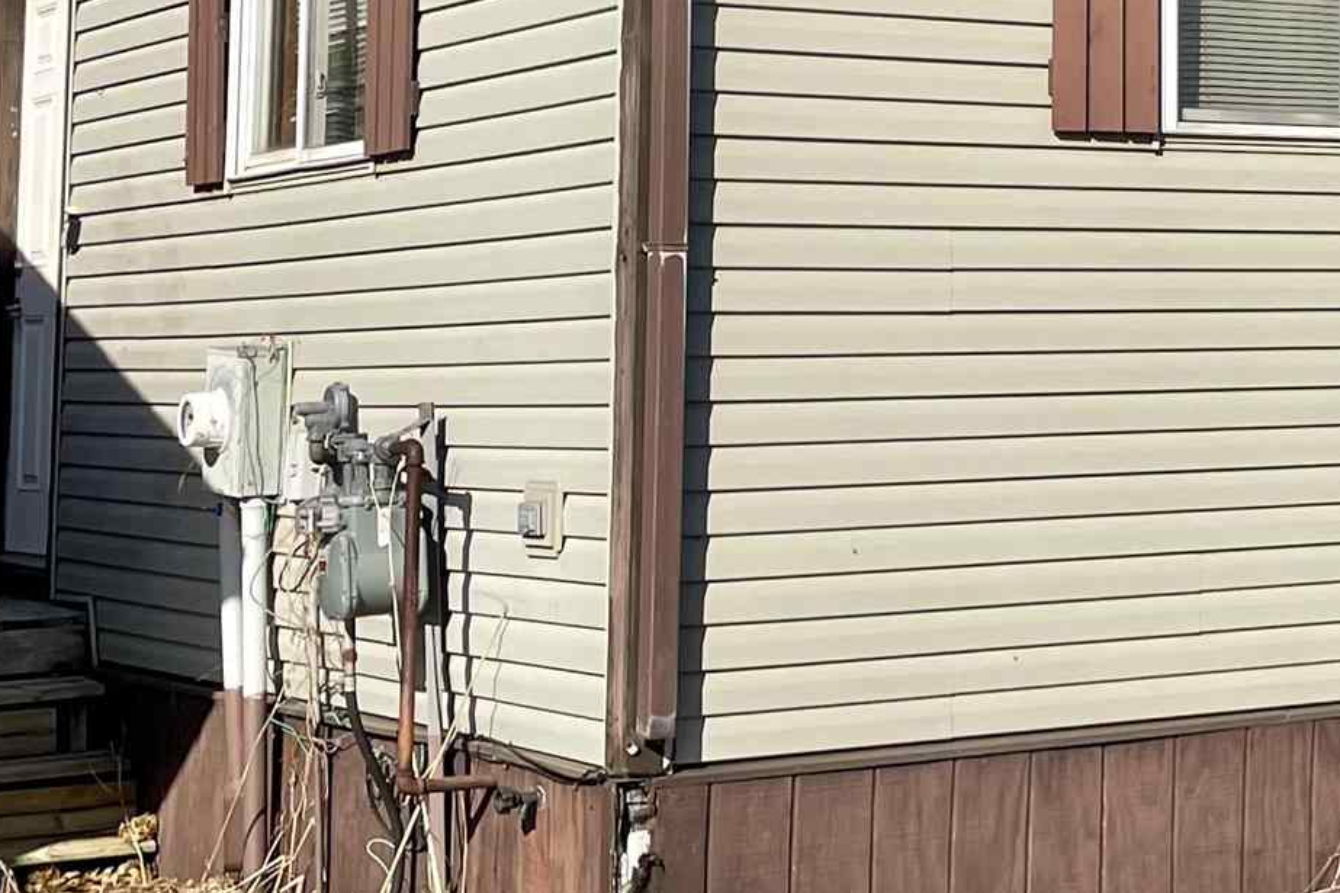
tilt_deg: +5.3
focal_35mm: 90
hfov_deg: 20.9
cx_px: 1652
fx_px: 3349
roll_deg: +0.7
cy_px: 19
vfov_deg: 14.9
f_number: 1.6
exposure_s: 1/4132
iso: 32
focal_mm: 4.2
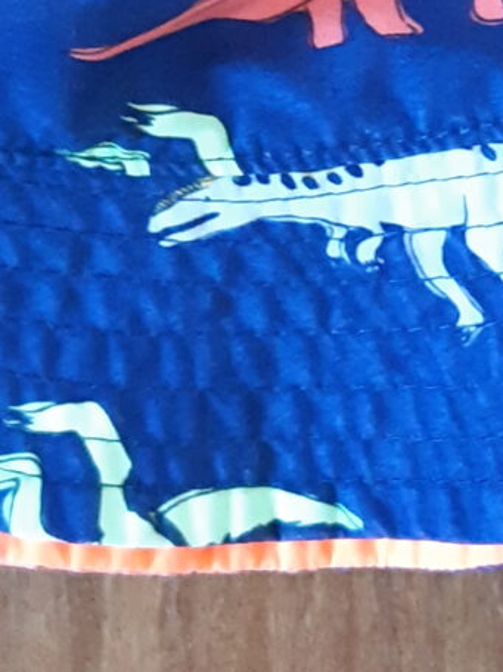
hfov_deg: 12.6
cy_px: 7
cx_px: 319
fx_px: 2268
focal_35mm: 117
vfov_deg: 16.5
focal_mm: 3.93
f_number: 1.7
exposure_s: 1/24
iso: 500
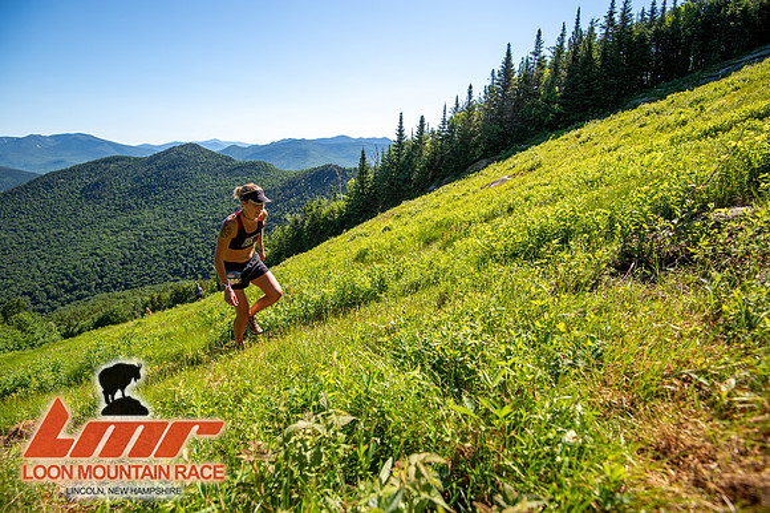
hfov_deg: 96.8
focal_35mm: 16
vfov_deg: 73.7
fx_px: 342
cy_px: 256
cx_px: 385
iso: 100
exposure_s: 1/400
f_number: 5
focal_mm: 16
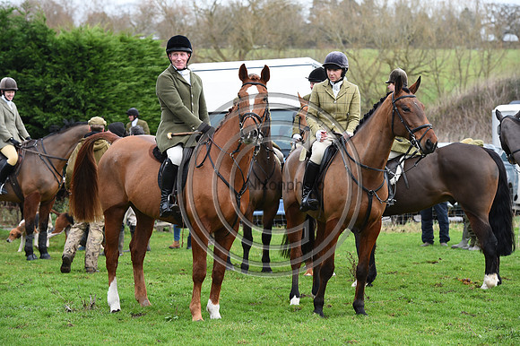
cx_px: 260
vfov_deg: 11.0
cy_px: 173
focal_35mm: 125
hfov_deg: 16.4
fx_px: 1804
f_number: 5.6
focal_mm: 125
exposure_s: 1/500
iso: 1100
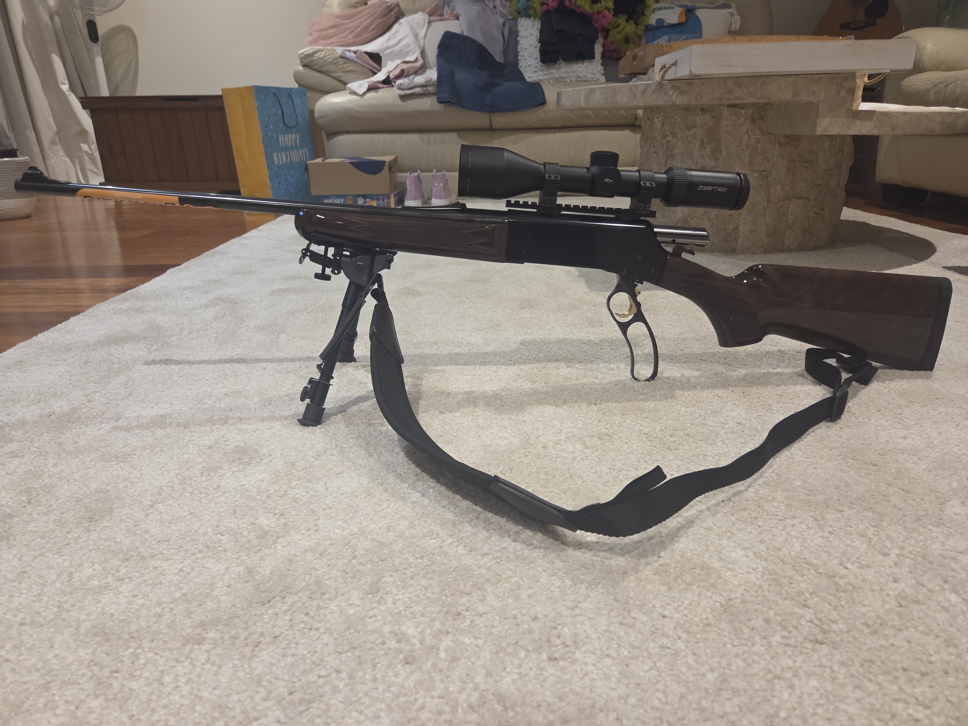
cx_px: 484
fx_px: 643
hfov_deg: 73.9
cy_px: 363
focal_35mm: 23
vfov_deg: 58.9
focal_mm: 5.4
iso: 800
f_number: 1.8
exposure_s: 1/100
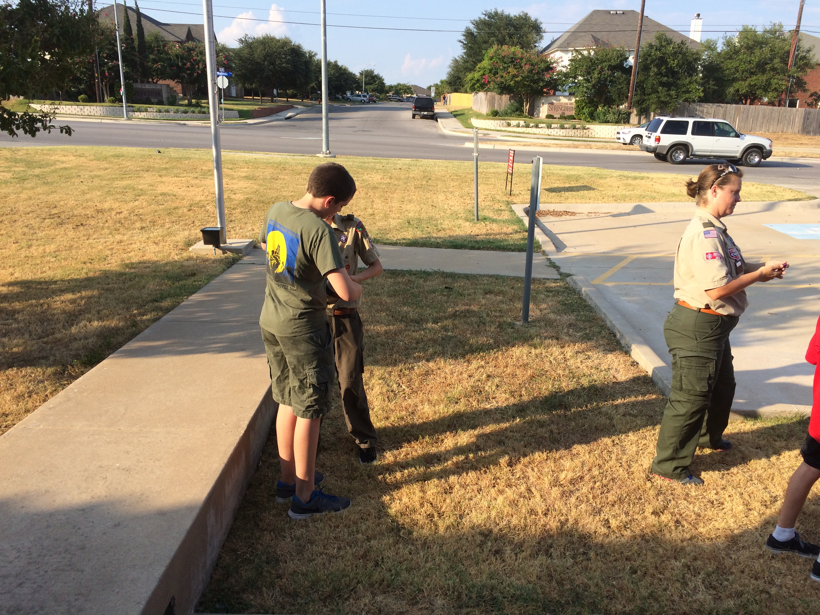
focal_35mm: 29
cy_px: 308
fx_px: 687
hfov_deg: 61.7
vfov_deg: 48.2
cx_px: 410
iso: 32
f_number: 2.2
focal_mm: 4.15
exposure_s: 1/1172
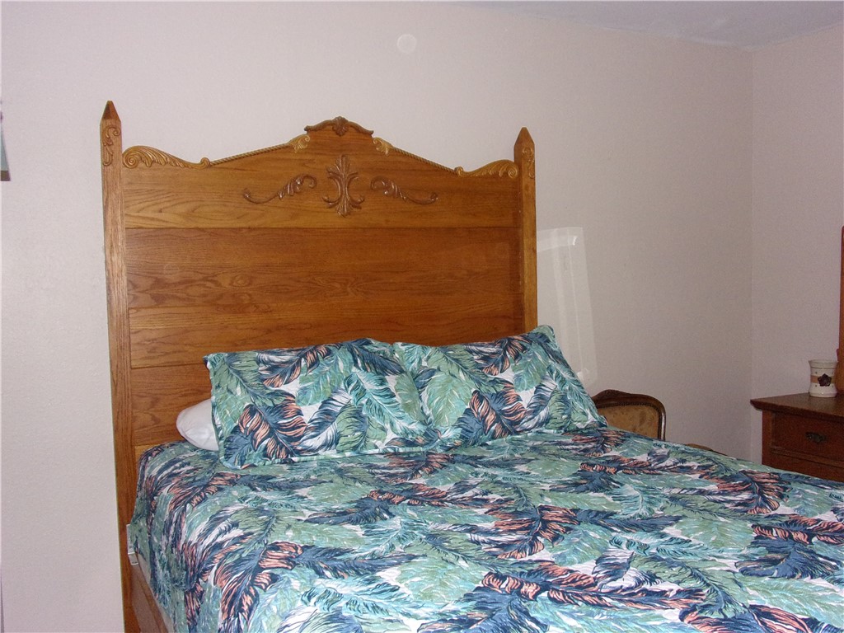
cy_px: 316
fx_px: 805
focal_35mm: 33
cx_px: 422
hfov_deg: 55.4
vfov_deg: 42.9
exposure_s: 1/34
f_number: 3.7
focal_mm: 5.9
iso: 320
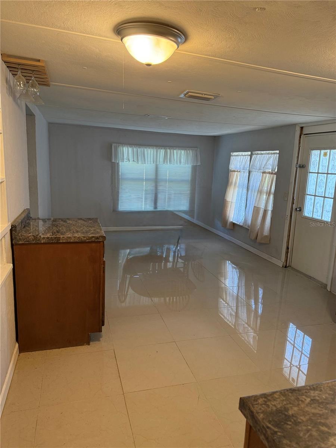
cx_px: 168
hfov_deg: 56.8
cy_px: 224
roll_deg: -2.4
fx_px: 311
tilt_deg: -11.2
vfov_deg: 71.6
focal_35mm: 24
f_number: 1.78
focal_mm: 6.76
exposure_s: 1/120
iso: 250
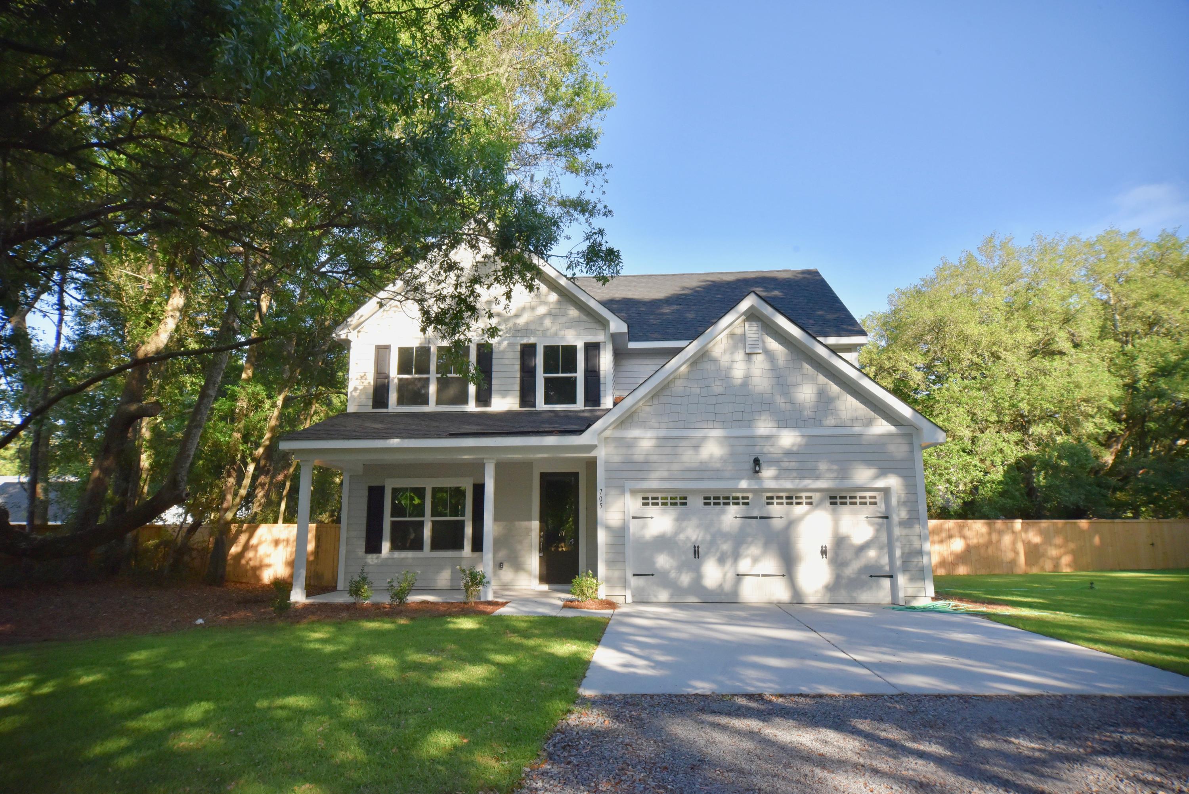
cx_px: 594
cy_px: 397
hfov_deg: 73.7
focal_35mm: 24
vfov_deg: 53.2
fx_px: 793
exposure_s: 1/640
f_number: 13
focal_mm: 24
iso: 2000
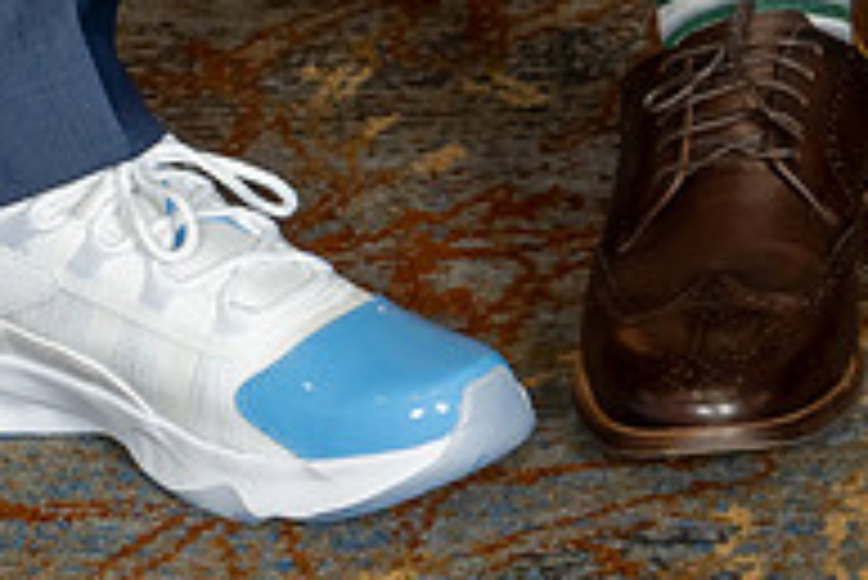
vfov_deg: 4.5
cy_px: 301
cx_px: 542
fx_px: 7335
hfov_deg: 6.8
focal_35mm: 304
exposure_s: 1/200
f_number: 8
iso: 500
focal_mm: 55
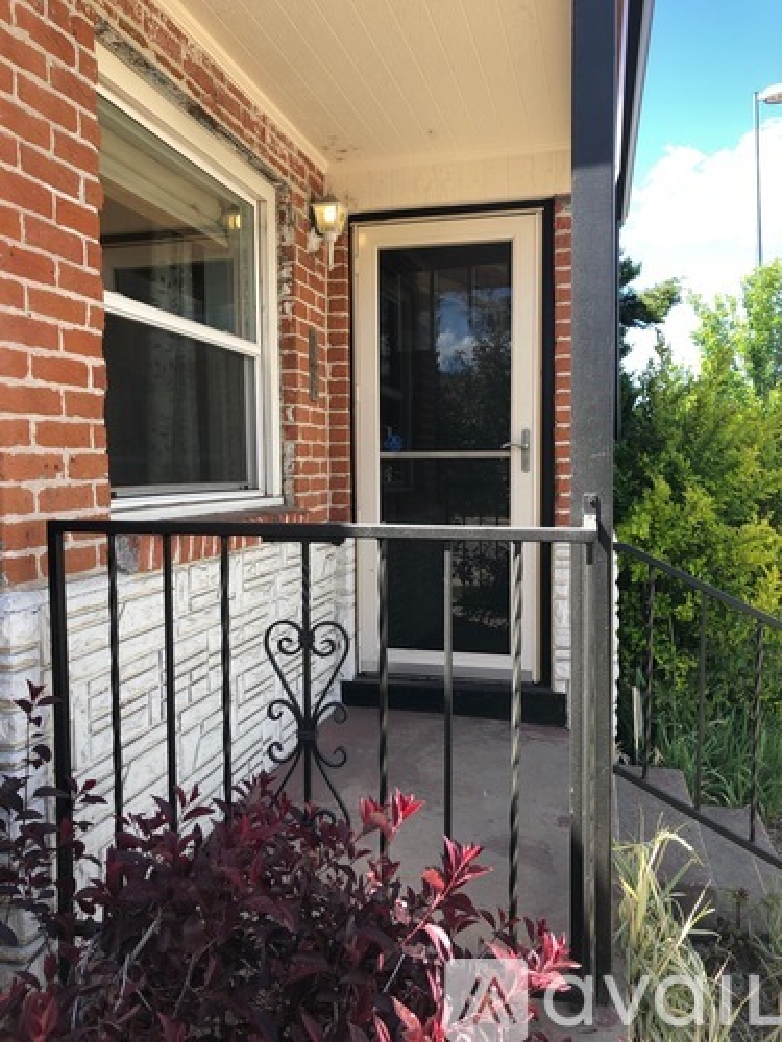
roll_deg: +0.6
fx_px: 843
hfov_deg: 49.7
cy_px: 521
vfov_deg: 63.4
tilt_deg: -1.8
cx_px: 391
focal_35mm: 28
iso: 20
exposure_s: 1/304
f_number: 1.8
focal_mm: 4
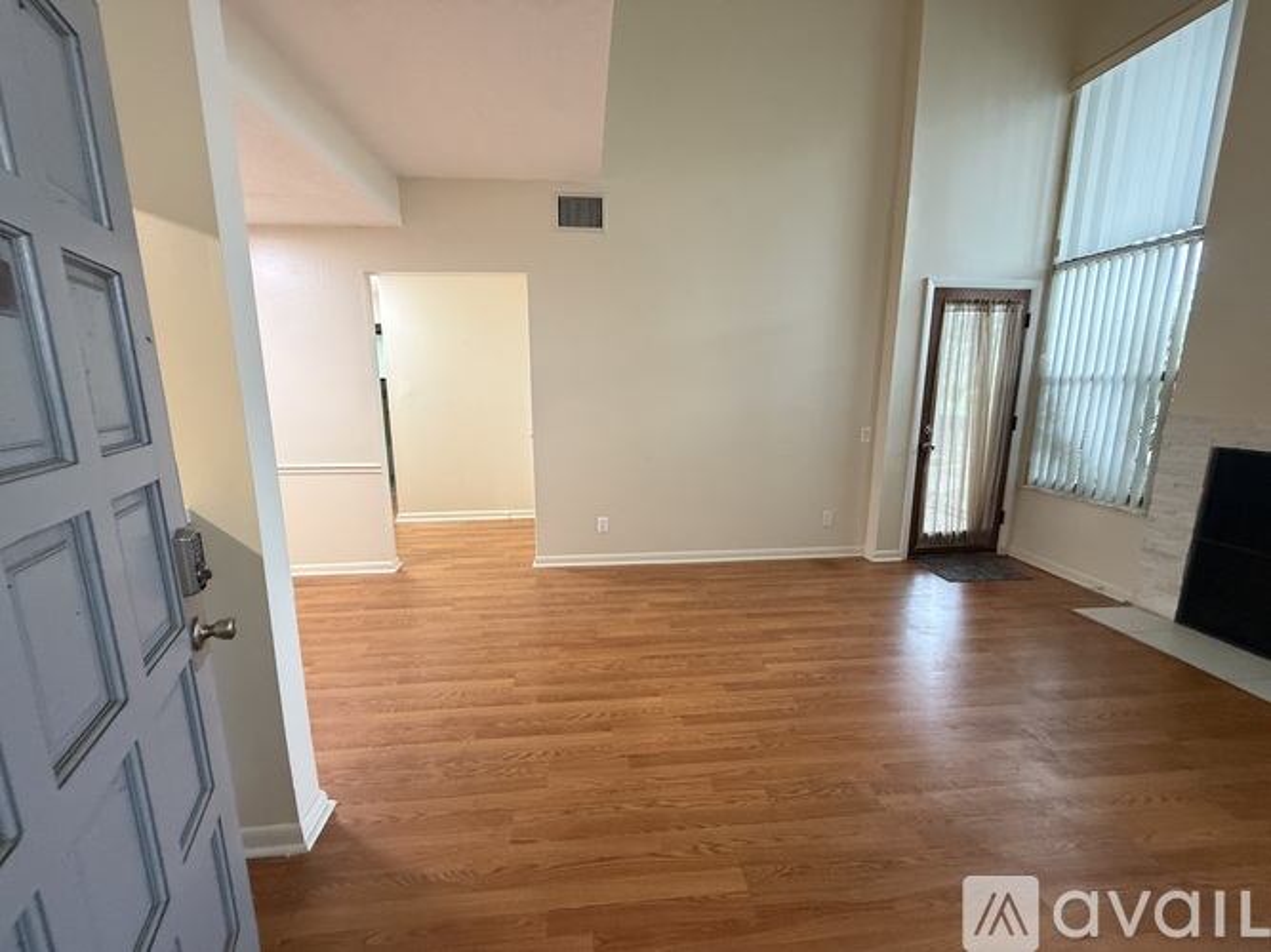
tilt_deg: -9.5
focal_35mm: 14
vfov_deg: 85.7
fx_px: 514
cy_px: 476
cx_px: 636
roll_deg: +0.2
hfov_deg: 102.1
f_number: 2.2
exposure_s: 1/60
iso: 500
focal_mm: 2.22
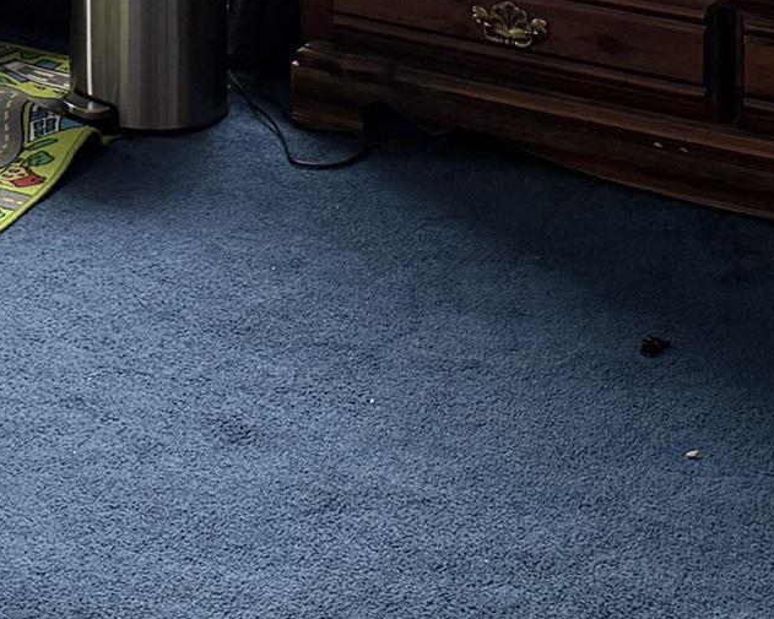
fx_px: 2612
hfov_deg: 16.1
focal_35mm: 114
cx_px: -172
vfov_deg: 11.7
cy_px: -731
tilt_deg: -0.7
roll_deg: +0.3
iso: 200
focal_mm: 6.76
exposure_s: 1/60
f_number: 1.78
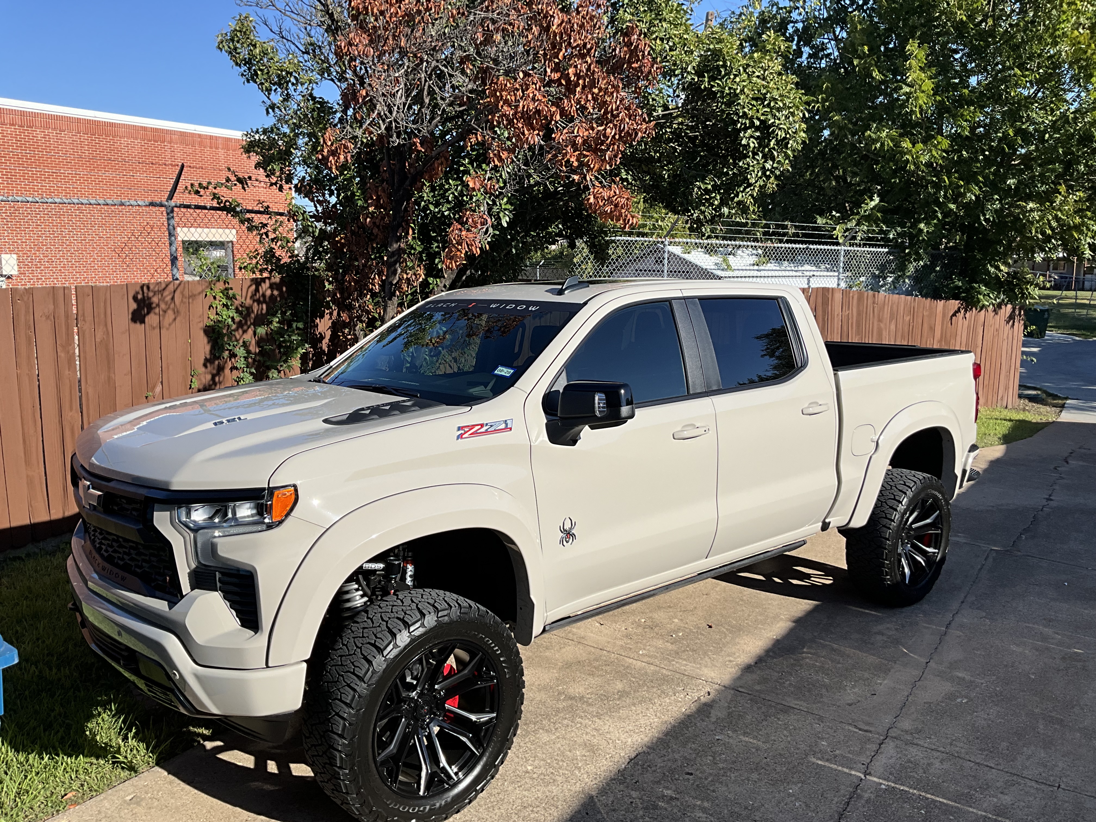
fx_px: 918
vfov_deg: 48.2
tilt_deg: -10.6
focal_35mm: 29
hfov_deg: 61.7
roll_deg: -0.2
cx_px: 548
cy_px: 411
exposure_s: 1/1786
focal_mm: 3
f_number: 1.8
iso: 25
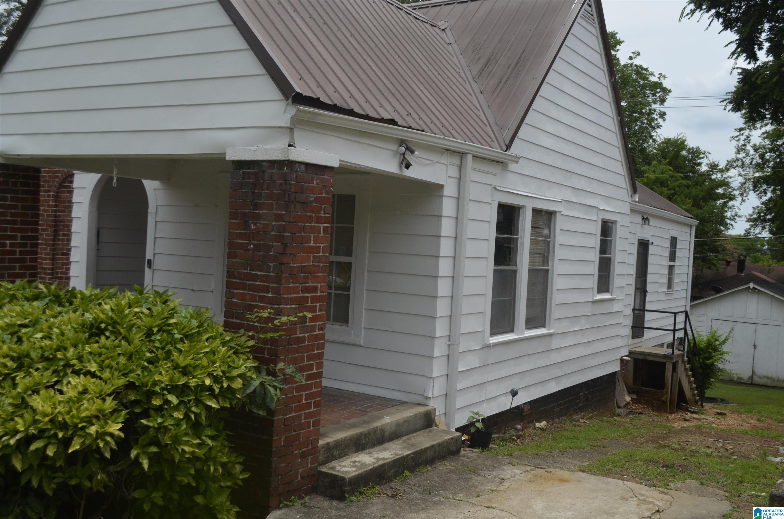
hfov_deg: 53.2
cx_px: 392
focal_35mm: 36
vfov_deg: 36.7
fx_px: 782
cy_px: 260
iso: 400
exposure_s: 1/2000
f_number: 6.3
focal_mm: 24
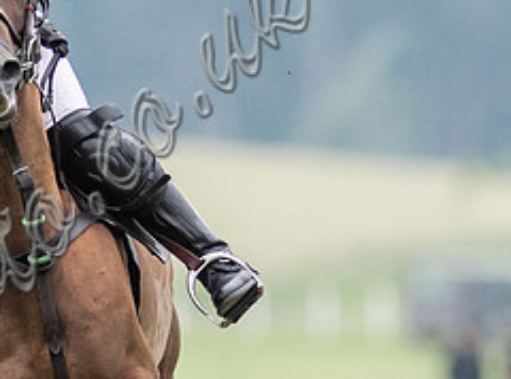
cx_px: 21
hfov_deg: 1.0
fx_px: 28333
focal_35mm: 1927
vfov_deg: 0.8
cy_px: 373
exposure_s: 1/3200
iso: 640
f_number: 2.8
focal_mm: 300
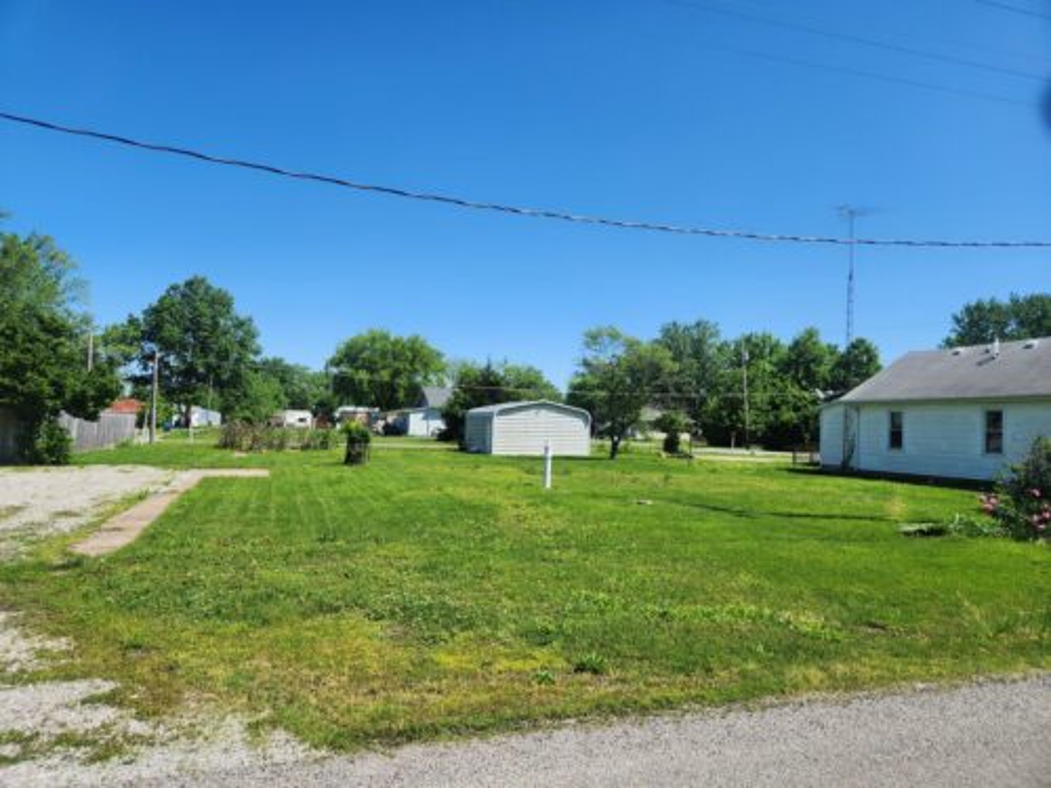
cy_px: 394
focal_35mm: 23
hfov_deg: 73.9
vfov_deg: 58.9
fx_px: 698
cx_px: 526
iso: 20
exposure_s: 1/1650
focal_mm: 5.4
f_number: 1.8
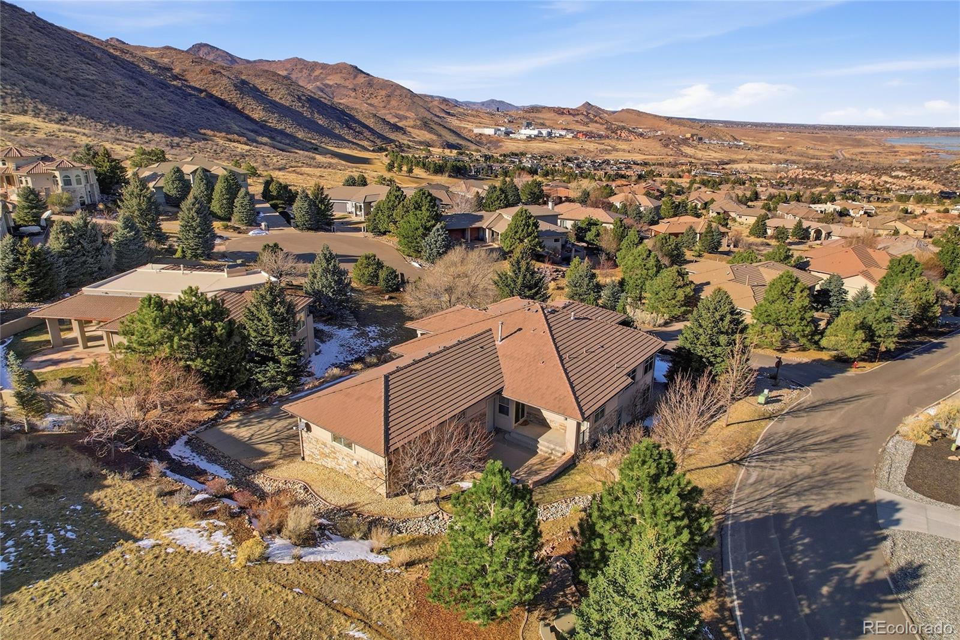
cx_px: 480
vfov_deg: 57.2
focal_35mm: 22
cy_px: 320
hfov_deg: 78.6
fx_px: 587
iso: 100
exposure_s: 1/160
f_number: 2.8
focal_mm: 8.4
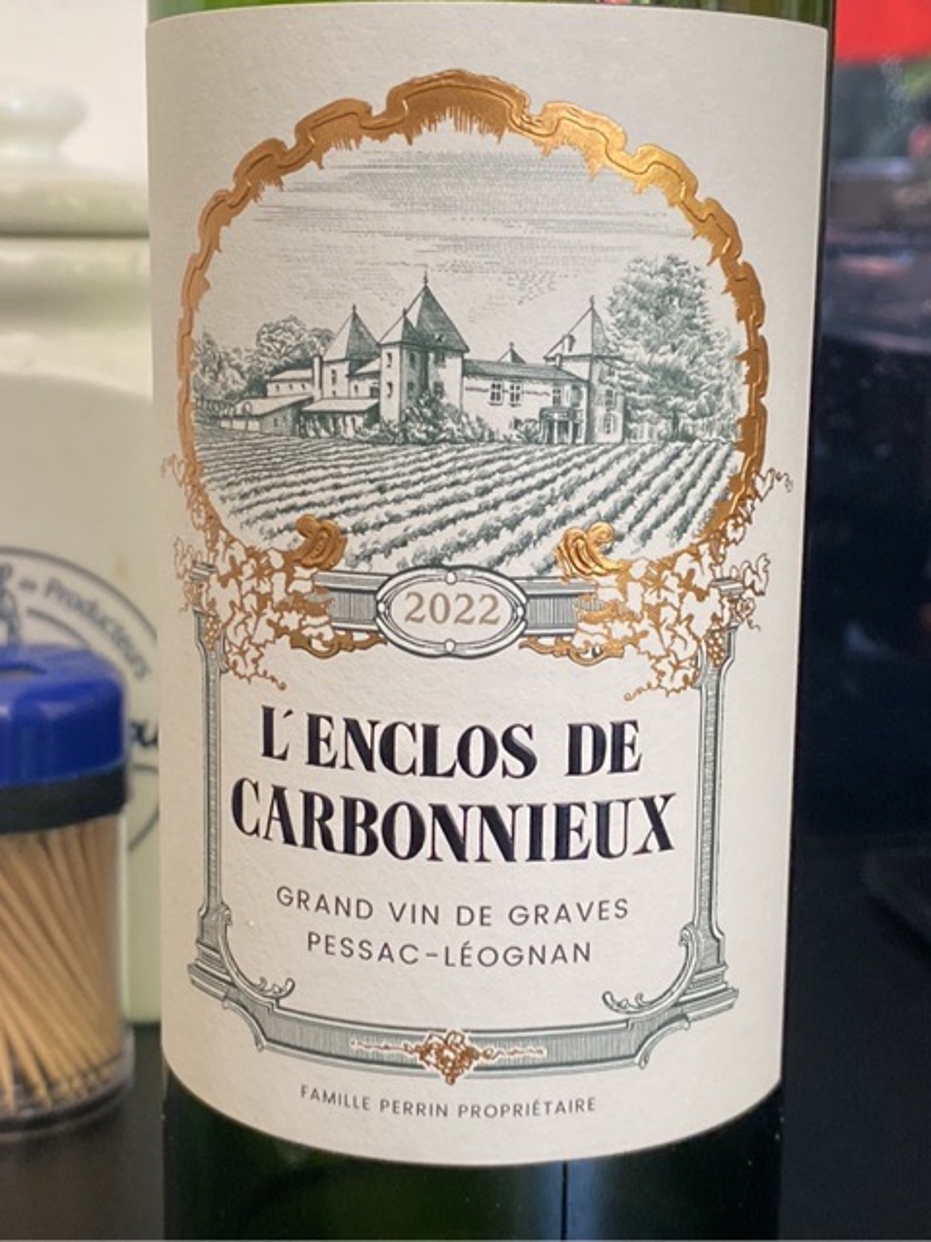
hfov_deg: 51.4
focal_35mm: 27
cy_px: 621
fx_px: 968
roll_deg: -0.8
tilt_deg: -9.8
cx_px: 466
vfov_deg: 65.3
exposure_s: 1/40
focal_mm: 4.25
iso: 100
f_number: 1.8
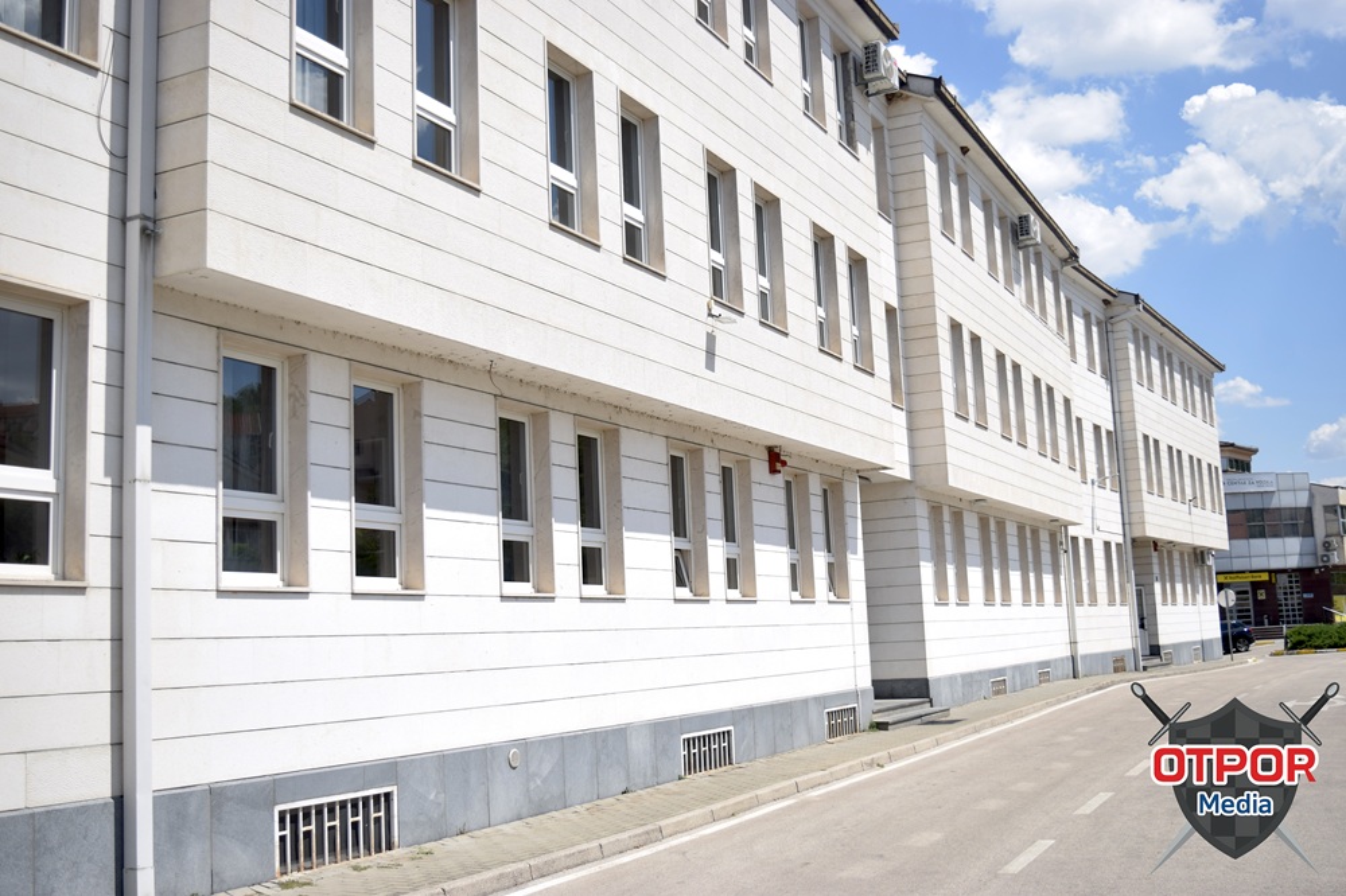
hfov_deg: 53.1
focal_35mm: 36
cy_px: 448
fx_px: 1345
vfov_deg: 36.8
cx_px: 673
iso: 100
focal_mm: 24
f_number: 4
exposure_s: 1/800
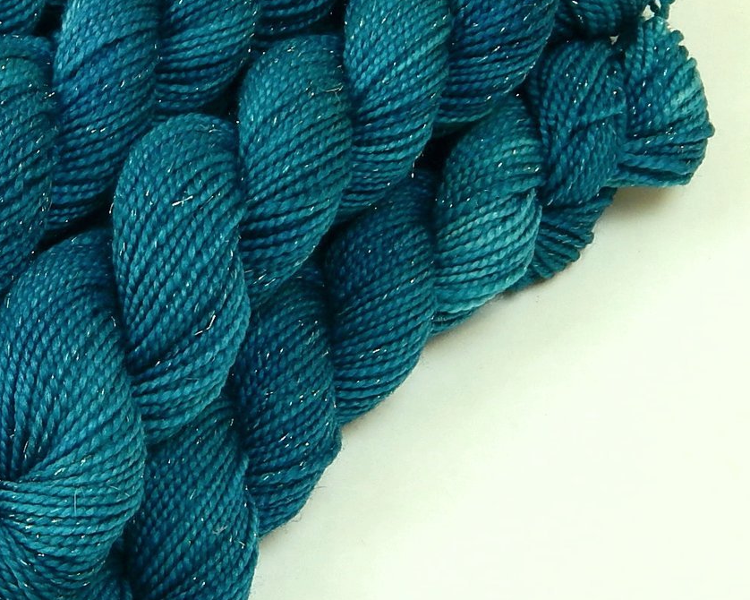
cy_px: 294
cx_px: -45
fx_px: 1886
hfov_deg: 21.5
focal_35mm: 85
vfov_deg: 18.1
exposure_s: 1/30
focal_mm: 6.8
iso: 125
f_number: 3.4
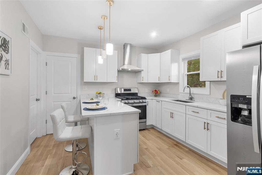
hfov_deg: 96.7
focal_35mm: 16
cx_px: 131
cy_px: 88
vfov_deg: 73.8
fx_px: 116
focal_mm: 16
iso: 160
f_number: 9
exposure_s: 1/1.67
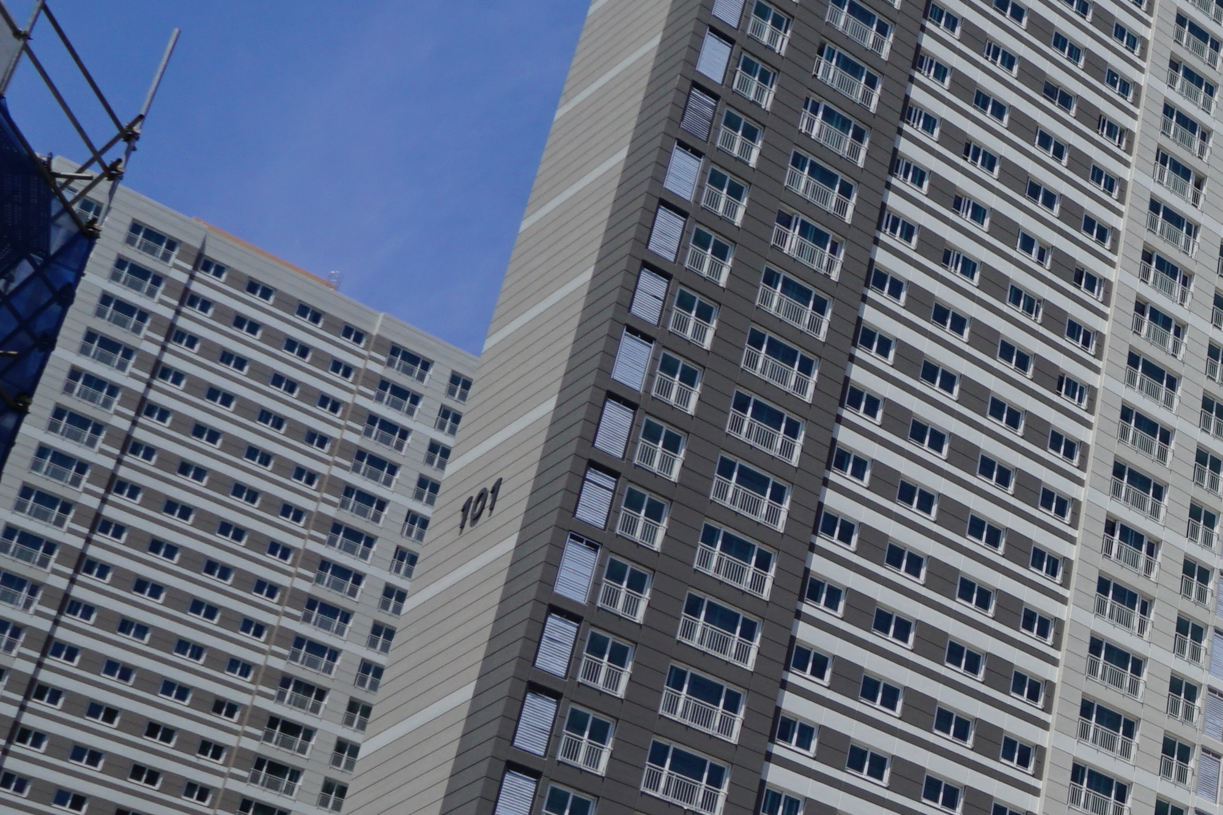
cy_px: 564
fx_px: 2446
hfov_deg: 23.0
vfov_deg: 18.8
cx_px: 1805
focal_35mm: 72
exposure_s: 1/200
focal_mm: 16
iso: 100
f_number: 11
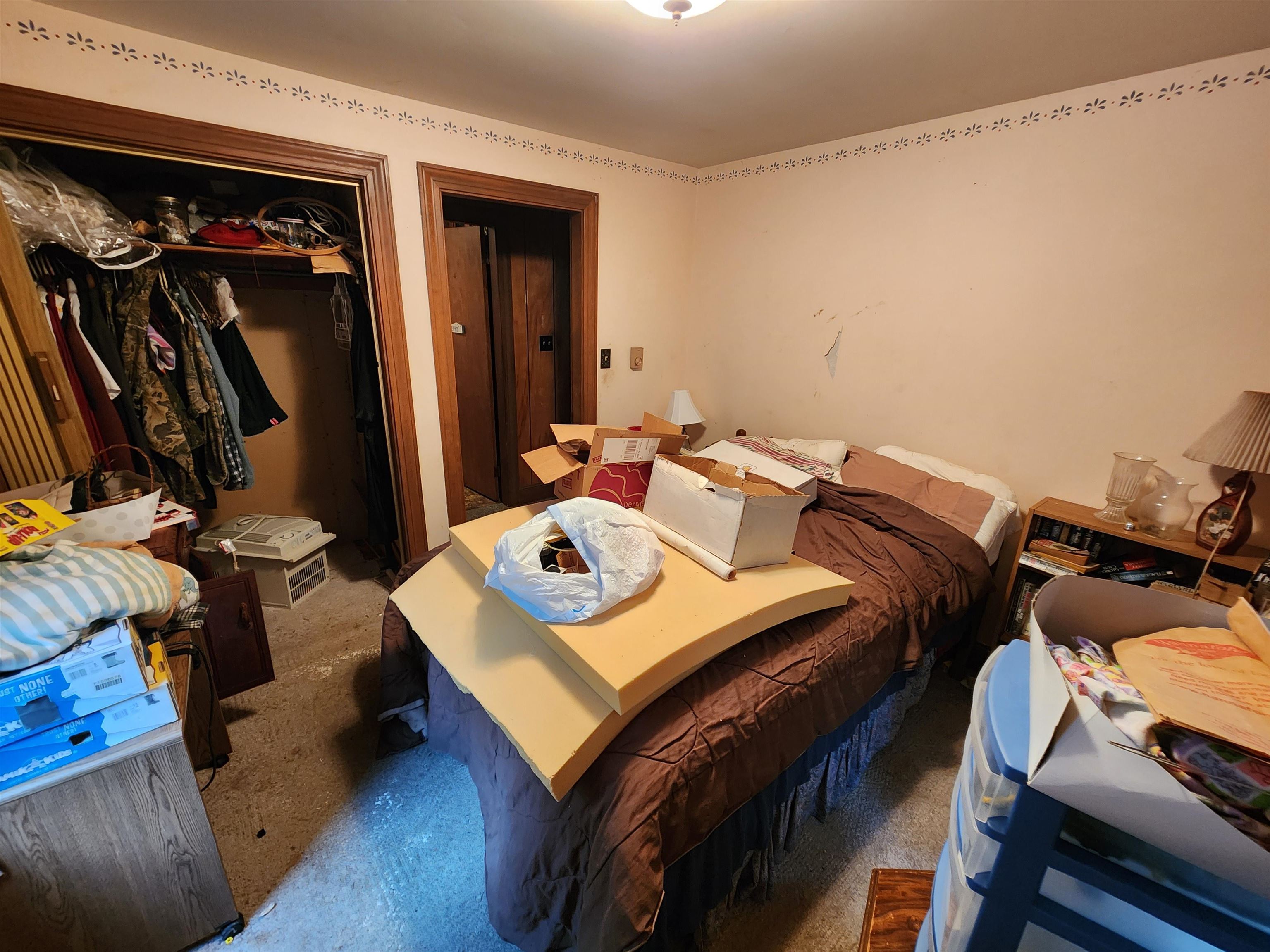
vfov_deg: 89.9
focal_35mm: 13
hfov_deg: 106.2
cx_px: 635
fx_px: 477
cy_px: 476
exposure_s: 1/30
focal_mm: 2.2
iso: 320
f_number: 2.2
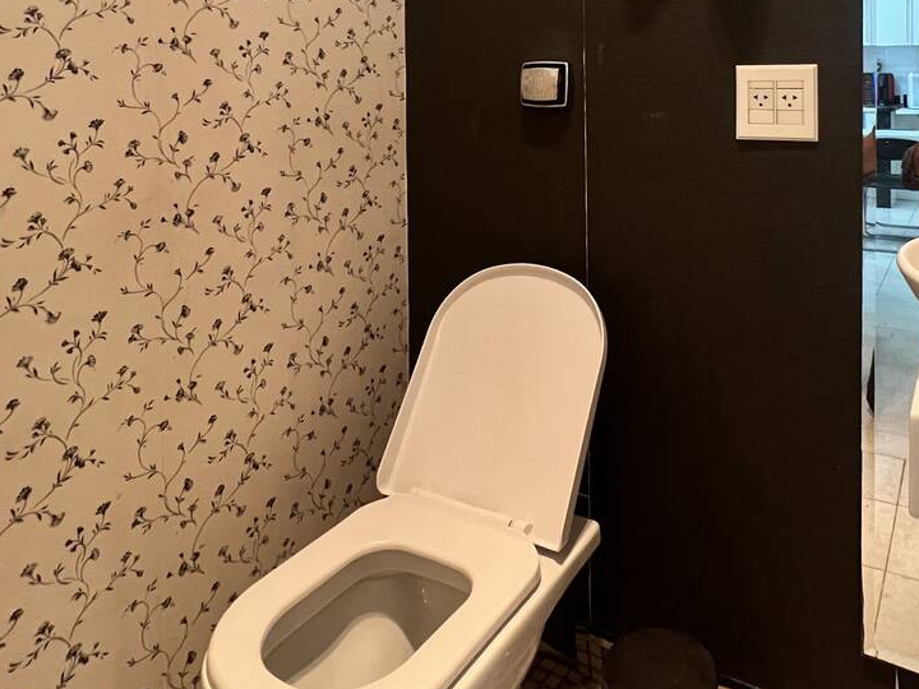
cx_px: 606
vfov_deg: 48.1
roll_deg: +0.5
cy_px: 83
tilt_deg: -1.4
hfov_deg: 65.7
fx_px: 690
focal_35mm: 26
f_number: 1.8
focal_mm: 1.57
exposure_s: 1/60
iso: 500
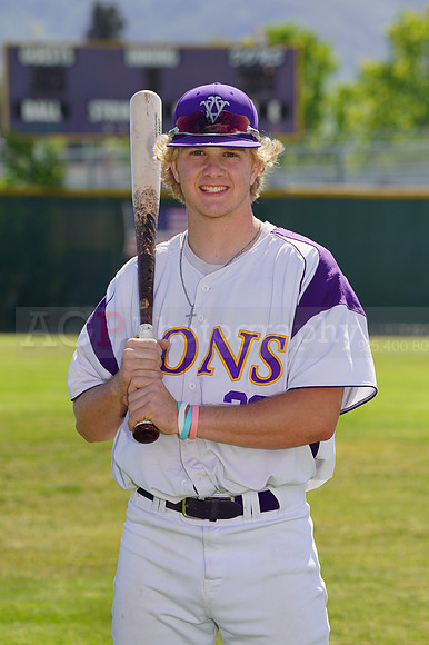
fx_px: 4044
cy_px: 322
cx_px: 214
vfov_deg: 9.1
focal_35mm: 226
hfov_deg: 6.1
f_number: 9
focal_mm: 226
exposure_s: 1/250
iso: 100
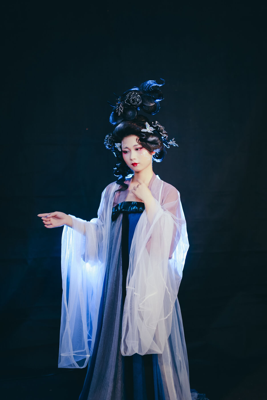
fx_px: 545
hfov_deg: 27.5
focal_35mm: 49
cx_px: 134
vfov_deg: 40.3
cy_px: 200
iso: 250
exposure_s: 1/100
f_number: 2
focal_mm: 50
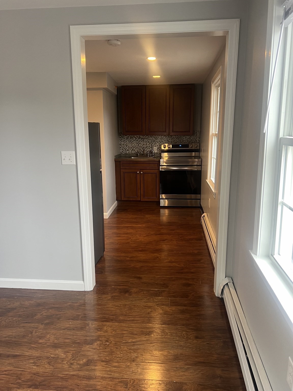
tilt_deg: -13.0
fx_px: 293
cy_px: 196
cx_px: 146
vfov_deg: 67.3
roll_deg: +0.2
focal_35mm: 26
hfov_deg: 53.1
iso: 100
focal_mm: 5.7
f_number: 1.5
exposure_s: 1/60
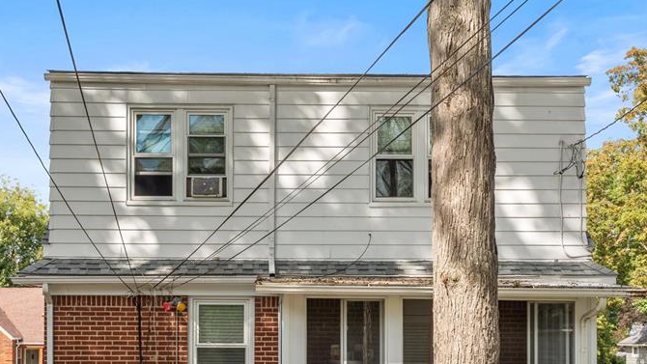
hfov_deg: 37.2
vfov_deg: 21.3
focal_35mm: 56
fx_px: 961
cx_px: 297
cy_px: 266
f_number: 8
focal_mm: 35
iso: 100
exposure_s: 1/200
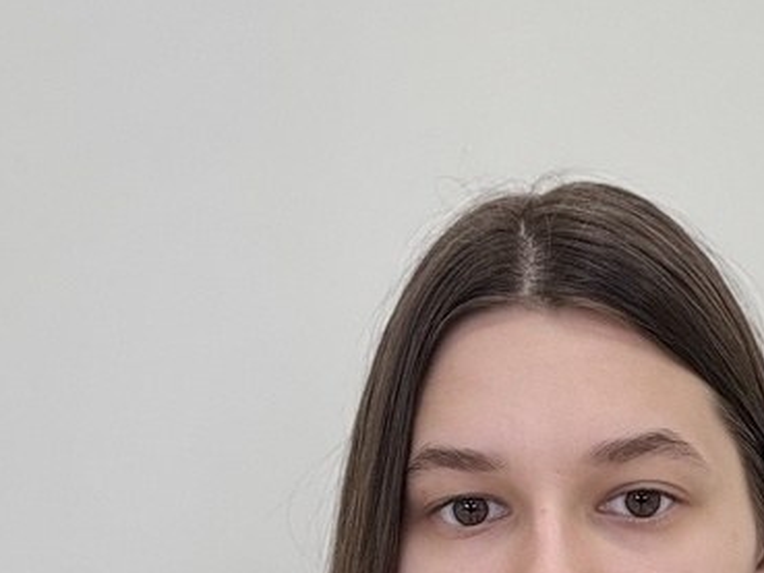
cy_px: 639
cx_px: 582
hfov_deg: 29.3
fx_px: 1435
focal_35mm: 65
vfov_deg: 21.4
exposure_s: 1/50
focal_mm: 2.69
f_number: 1.9
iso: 50
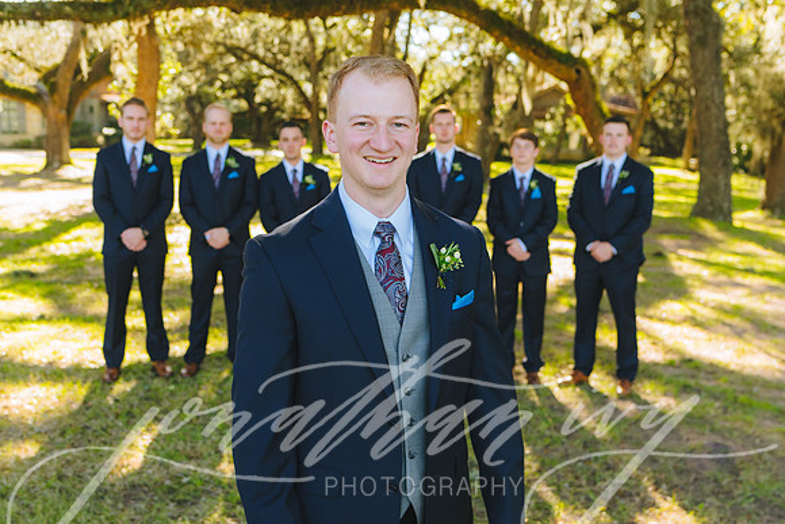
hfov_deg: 48.7
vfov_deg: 33.6
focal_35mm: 40
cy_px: 285
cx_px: 386
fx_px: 868
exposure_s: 1/320
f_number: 4
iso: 400
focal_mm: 35
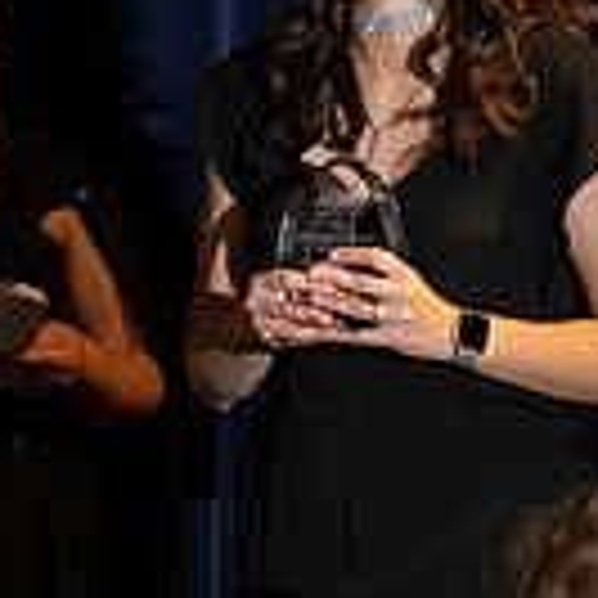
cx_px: -445
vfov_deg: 3.2
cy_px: 254
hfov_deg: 3.1
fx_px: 10828
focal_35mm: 554
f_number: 5
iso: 2500
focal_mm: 150
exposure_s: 1/200
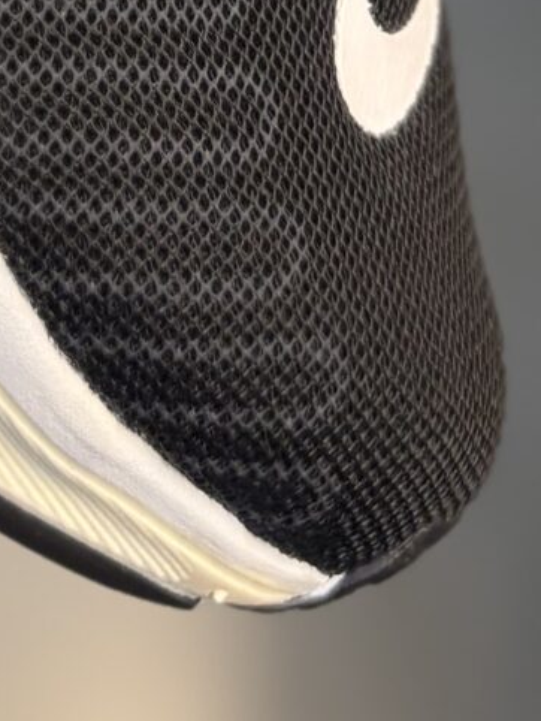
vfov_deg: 12.5
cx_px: -54
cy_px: -734
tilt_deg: -53.8
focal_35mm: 138
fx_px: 2873
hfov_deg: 10.6
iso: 80
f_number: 1.6
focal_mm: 5.96
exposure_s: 1/60
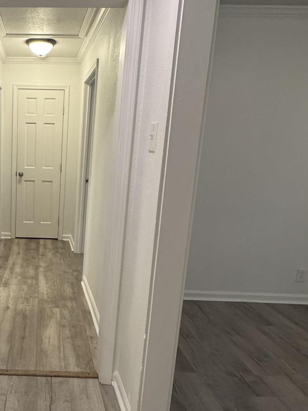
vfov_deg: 63.4
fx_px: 332
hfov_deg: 45.0
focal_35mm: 28
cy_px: 204
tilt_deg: -9.8
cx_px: 29
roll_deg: -0.7
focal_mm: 2.22
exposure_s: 1/120
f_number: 2.2
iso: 320
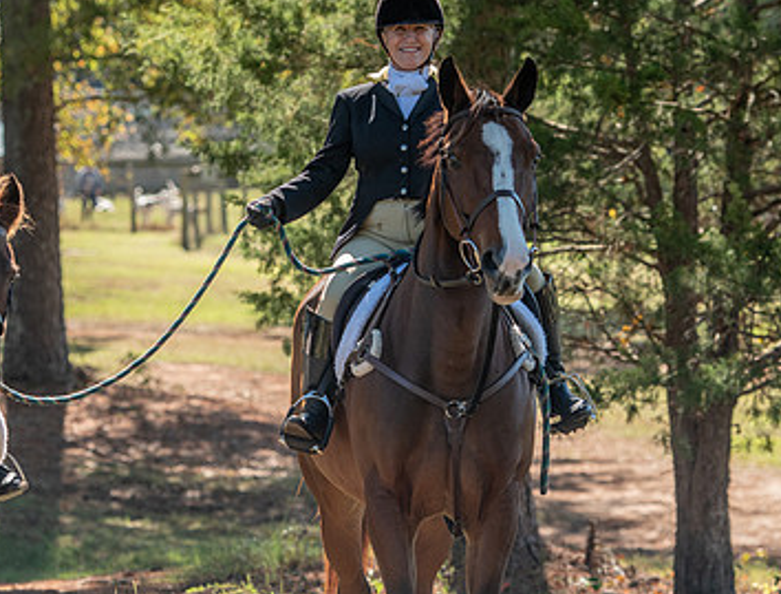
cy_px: 380
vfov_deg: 7.5
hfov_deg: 9.8
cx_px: 312
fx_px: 4534
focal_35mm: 200
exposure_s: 1/320
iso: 280
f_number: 4
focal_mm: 112
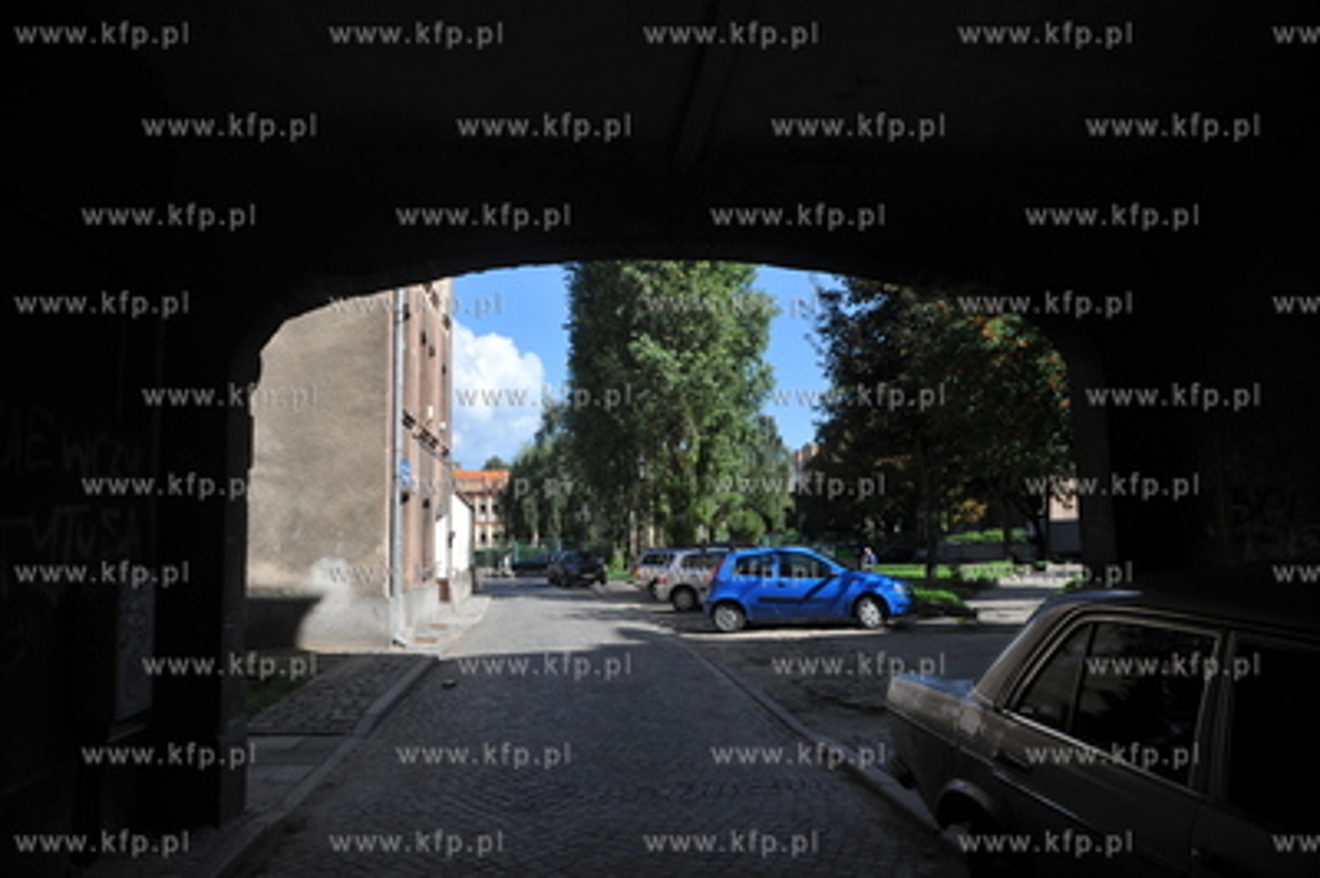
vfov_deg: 53.1
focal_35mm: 24
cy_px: 439
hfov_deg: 73.8
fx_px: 879
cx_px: 660
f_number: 5.6
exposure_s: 1/2500
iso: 400
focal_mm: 24
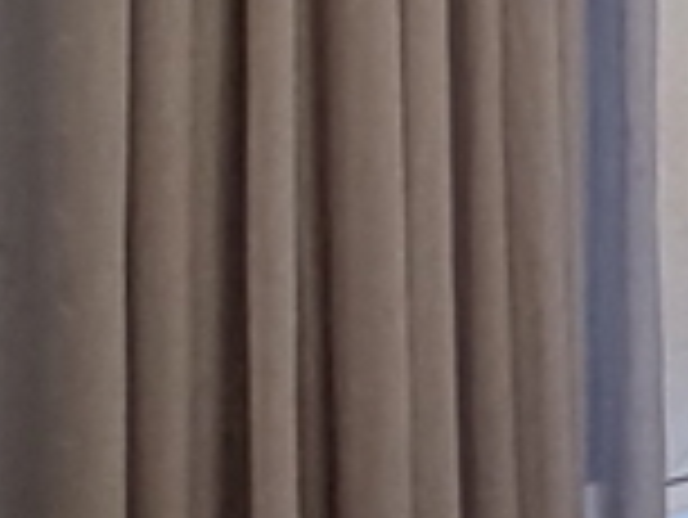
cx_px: 2284
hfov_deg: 10.1
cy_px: -117
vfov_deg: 13.1
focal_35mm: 110
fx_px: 2188
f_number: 2.2
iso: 250
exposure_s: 1/100
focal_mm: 2.22
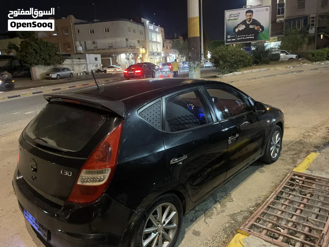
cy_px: 124
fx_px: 238
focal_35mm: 25
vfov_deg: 54.9
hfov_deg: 69.4
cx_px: 164
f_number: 1.6
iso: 640
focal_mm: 5.1
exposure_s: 1/25
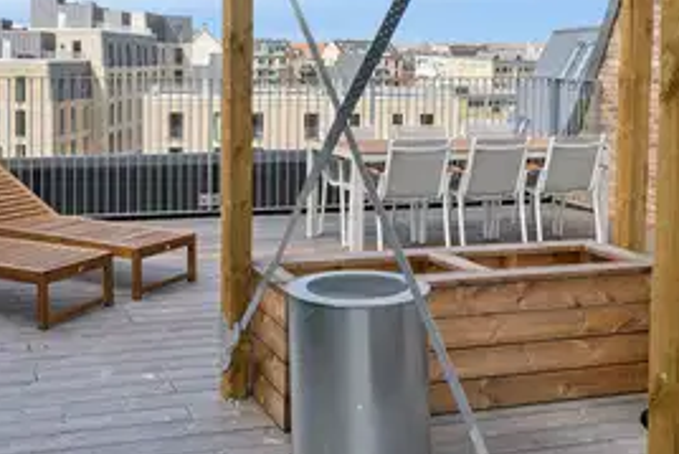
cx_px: 248
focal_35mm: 47
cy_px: 109
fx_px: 887
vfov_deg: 28.2
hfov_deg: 41.5
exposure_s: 1/320
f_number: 8
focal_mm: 20
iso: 200
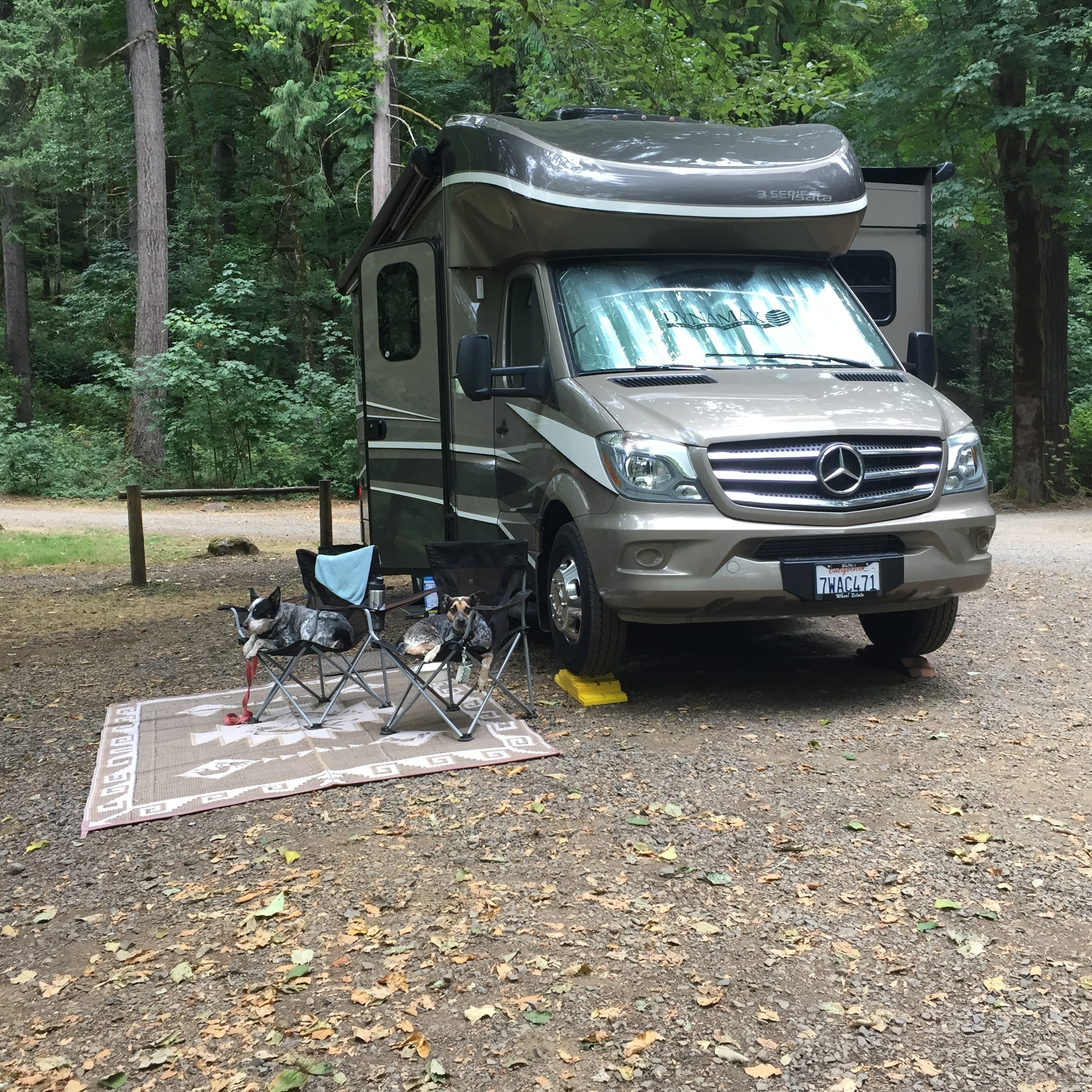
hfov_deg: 47.2
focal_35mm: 35
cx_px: 514
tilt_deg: -1.7
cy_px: 552
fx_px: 1249
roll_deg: +1.7
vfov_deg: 47.2
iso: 32
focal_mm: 4.15
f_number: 2.2
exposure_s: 1/40
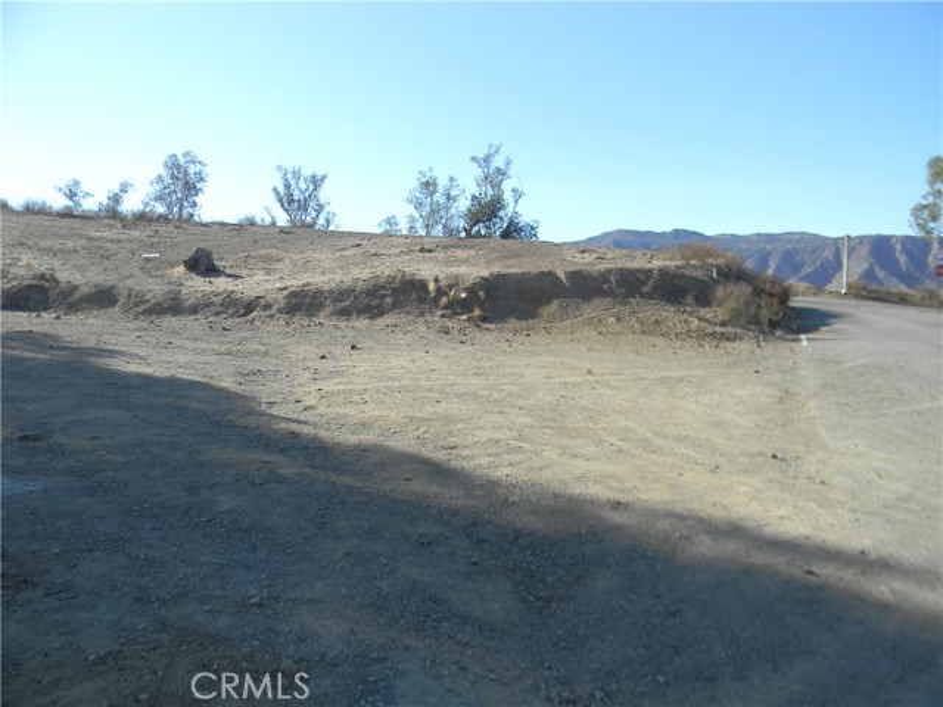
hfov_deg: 63.4
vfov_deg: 49.7
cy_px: 354
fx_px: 763
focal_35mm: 28
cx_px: 472
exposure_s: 1/473
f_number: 3.5
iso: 80
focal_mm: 5
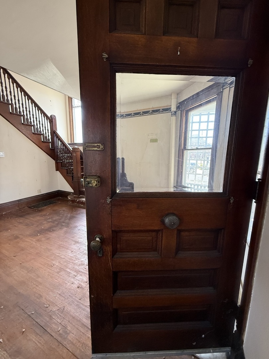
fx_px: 145
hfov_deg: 85.7
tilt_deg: -9.5
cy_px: 180
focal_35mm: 14
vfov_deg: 102.1
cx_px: 134
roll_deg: -1.7
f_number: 2.2
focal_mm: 2.22
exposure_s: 1/79
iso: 400
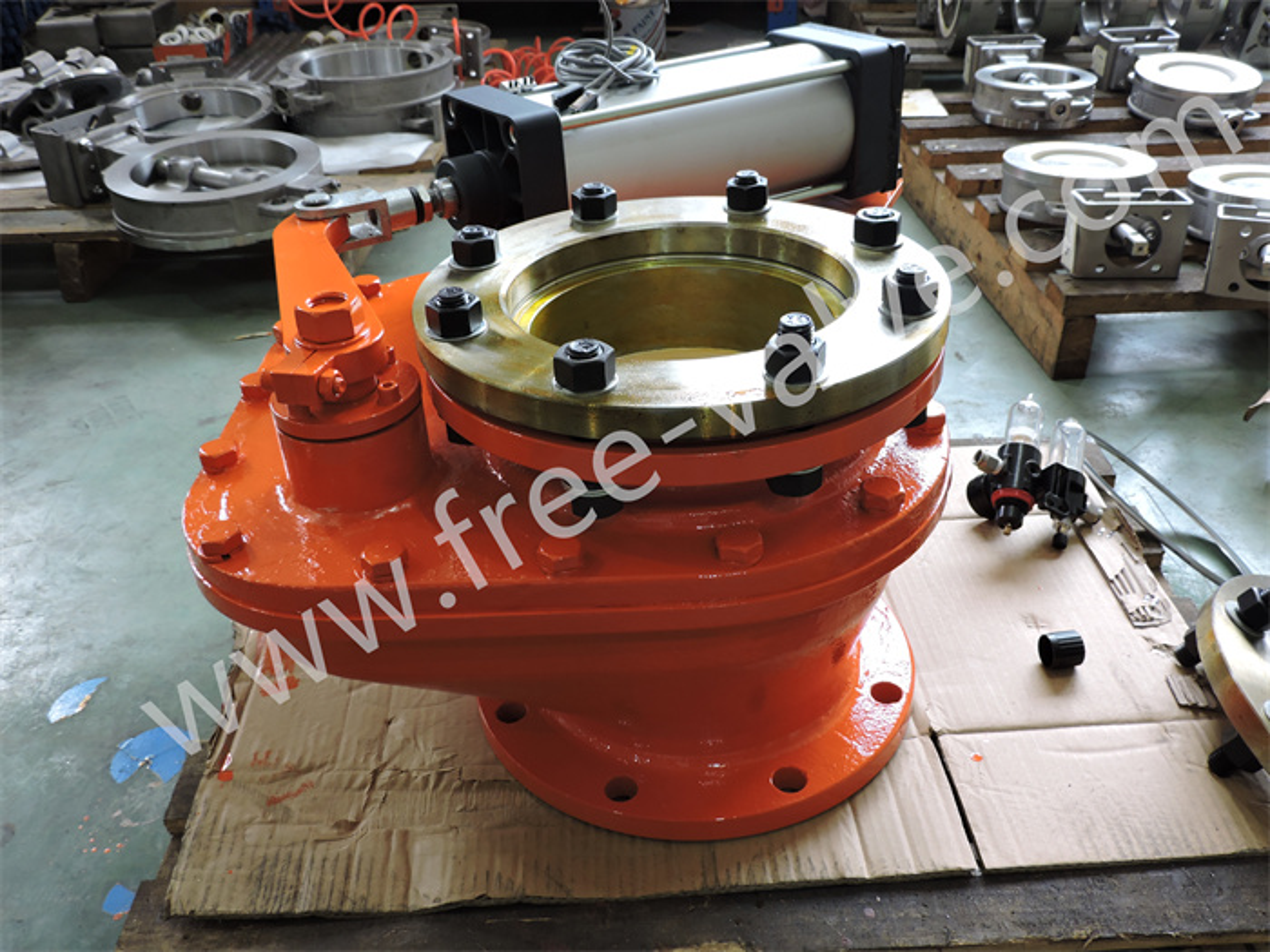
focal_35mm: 33
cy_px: 476
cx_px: 635
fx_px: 1211
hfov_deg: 55.4
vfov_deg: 42.9
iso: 160
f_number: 3.2
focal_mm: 5.9
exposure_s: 1/50
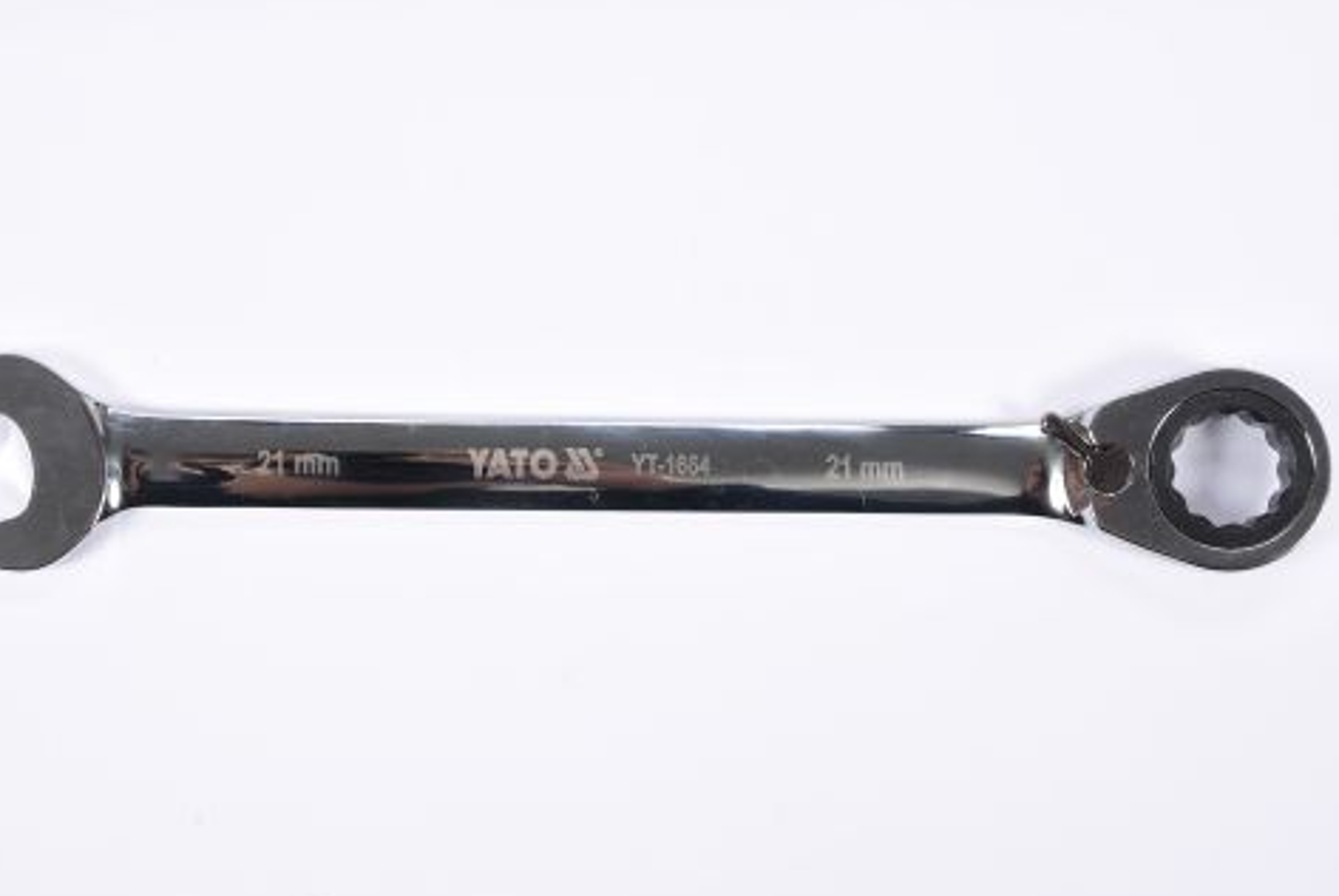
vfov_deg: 20.7
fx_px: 2458
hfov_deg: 30.5
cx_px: 634
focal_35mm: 66
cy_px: 459
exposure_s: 1/125
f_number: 14
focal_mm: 38
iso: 250
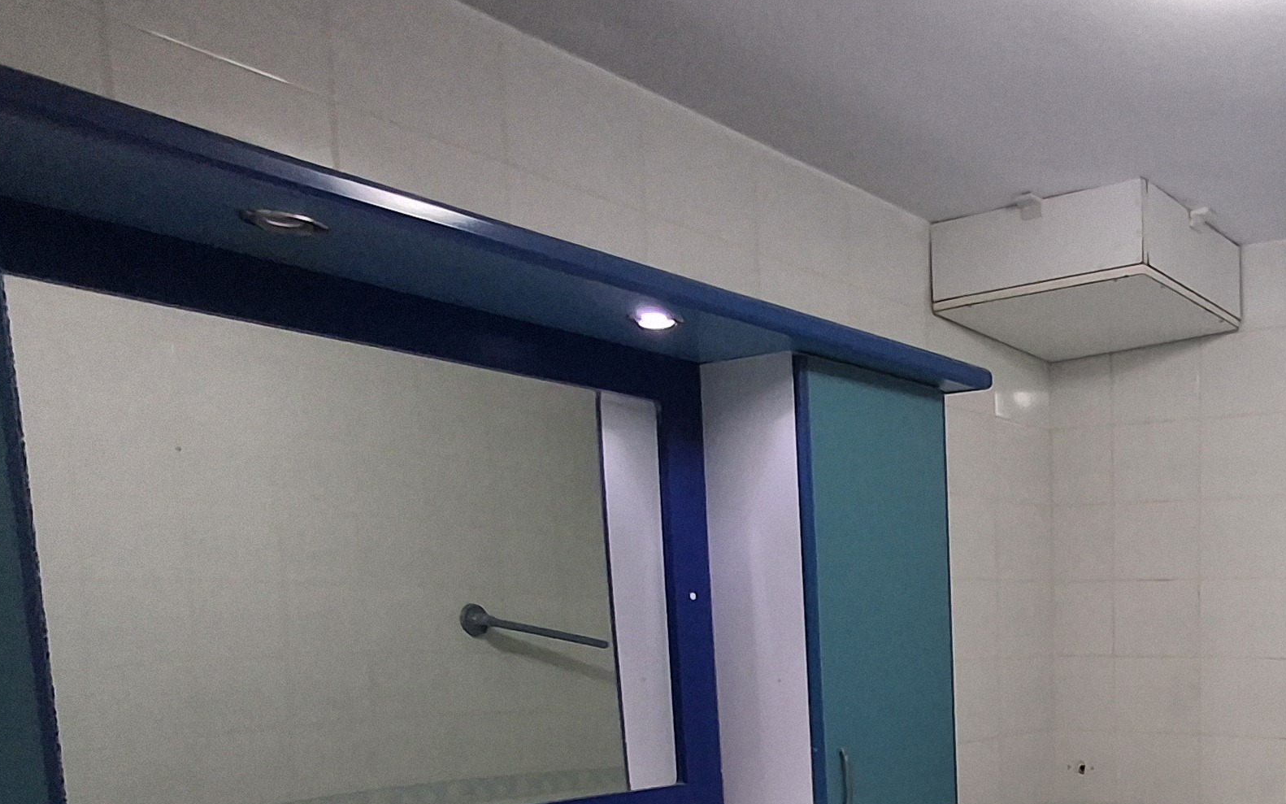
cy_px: 777
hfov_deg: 48.1
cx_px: 1210
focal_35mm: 35
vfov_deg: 33.6
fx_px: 1227
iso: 200
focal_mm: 1.64
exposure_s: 1/50
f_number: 2.2
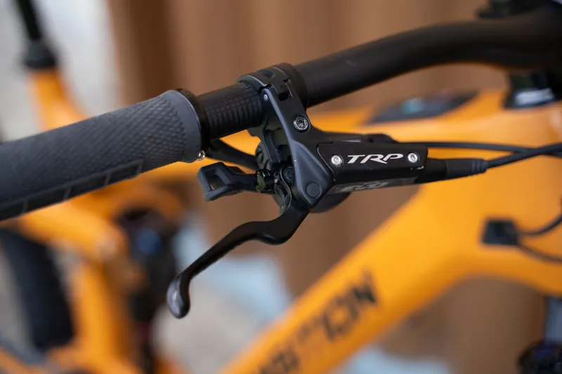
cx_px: 281
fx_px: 1171
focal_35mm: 75
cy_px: 187
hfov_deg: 27.0
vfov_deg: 18.2
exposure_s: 1/1600
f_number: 3.5
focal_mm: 75
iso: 1000
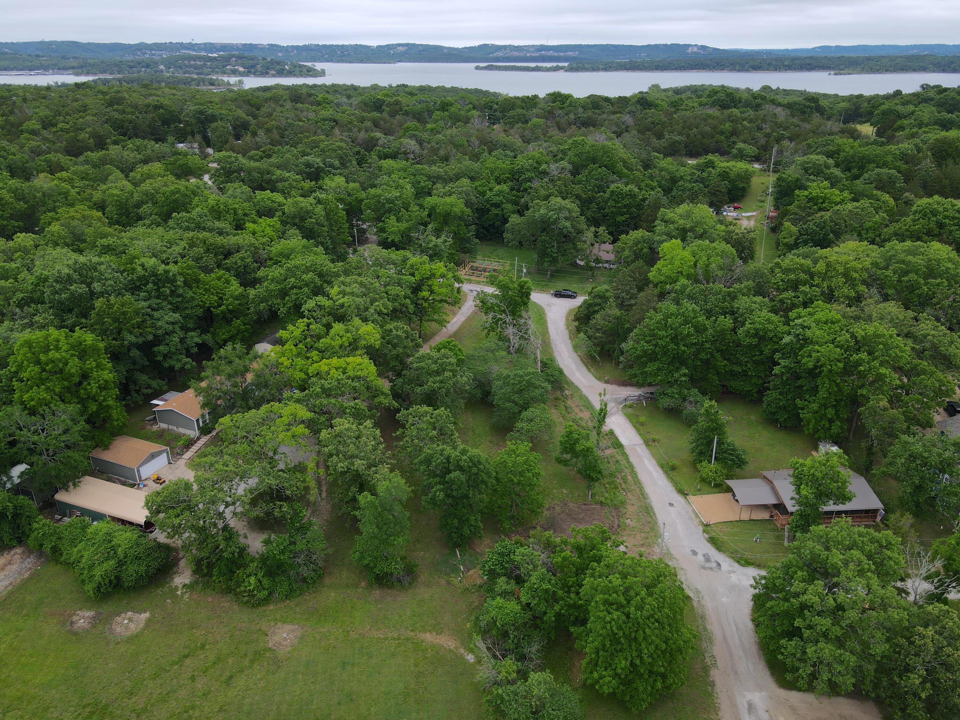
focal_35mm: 24
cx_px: 480
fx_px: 666
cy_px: 360
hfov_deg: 71.6
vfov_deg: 56.8
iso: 100
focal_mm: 4.5
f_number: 2.8
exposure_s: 1/320
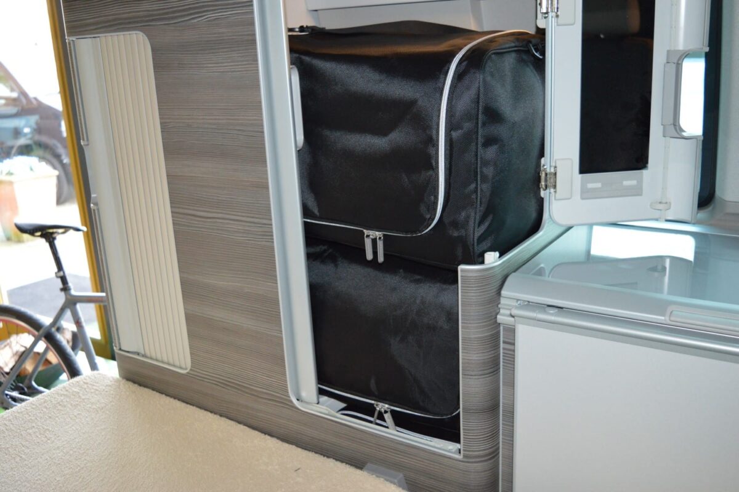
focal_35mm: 34
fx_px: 708
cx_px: 370
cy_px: 246
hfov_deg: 55.1
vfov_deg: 38.4
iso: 1250
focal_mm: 23
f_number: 3.8
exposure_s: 1/60
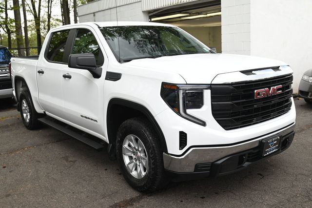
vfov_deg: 37.8
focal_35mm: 35
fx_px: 303
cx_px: 156
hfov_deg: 54.5
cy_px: 104
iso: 400
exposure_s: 1/60
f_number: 9
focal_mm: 35
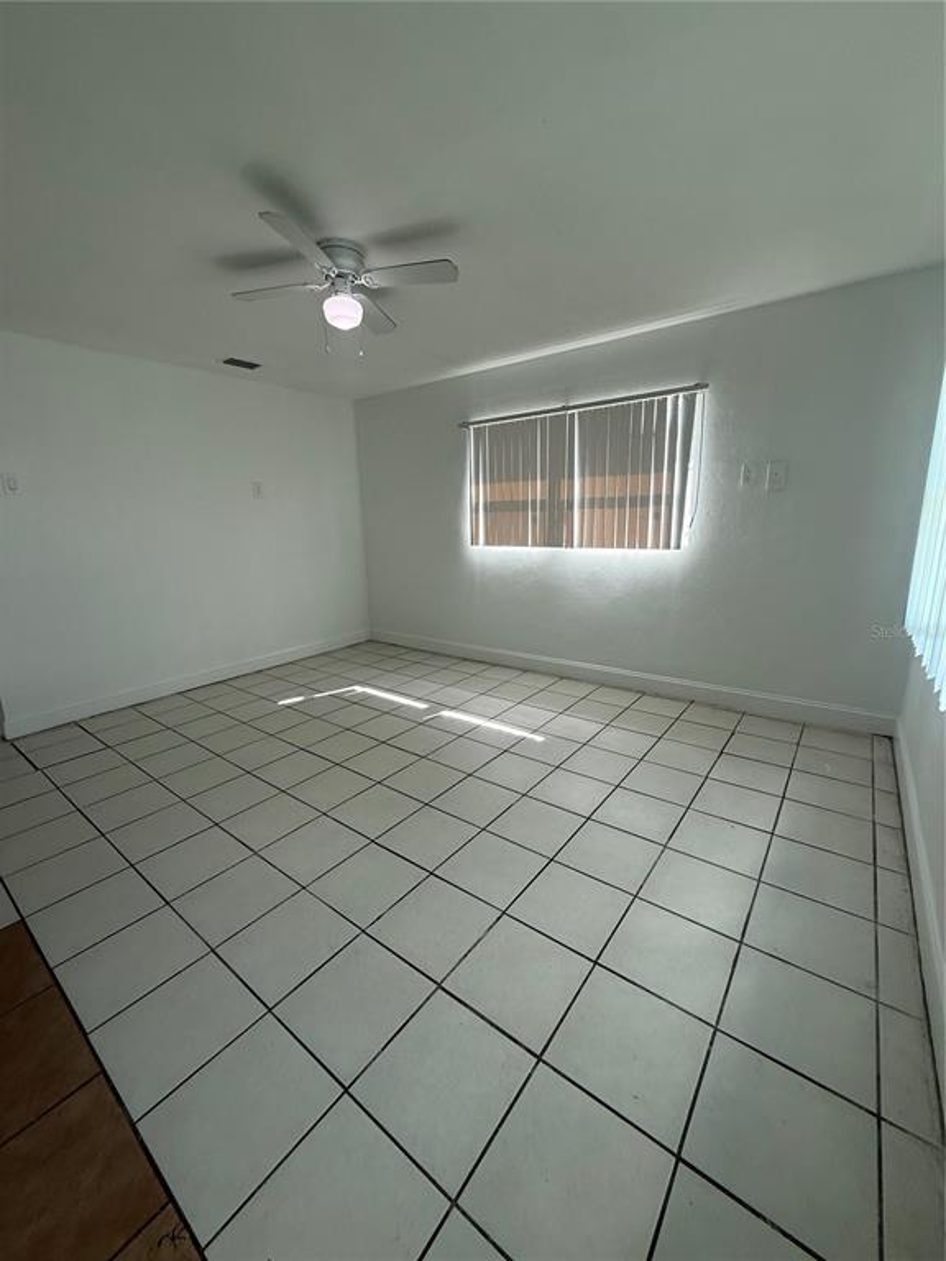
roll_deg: +1.0
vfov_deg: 102.1
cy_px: 630
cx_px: 473
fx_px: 510
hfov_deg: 85.7
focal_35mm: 14
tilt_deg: -13.8
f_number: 2.2
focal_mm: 2.22
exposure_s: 1/146
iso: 64
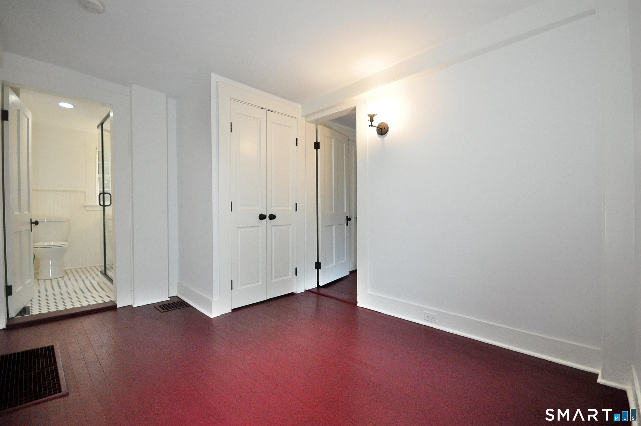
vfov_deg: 77.2
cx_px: 320
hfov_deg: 100.5
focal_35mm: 15
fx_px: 267
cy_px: 213
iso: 1250
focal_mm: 10
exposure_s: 1/125
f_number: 4
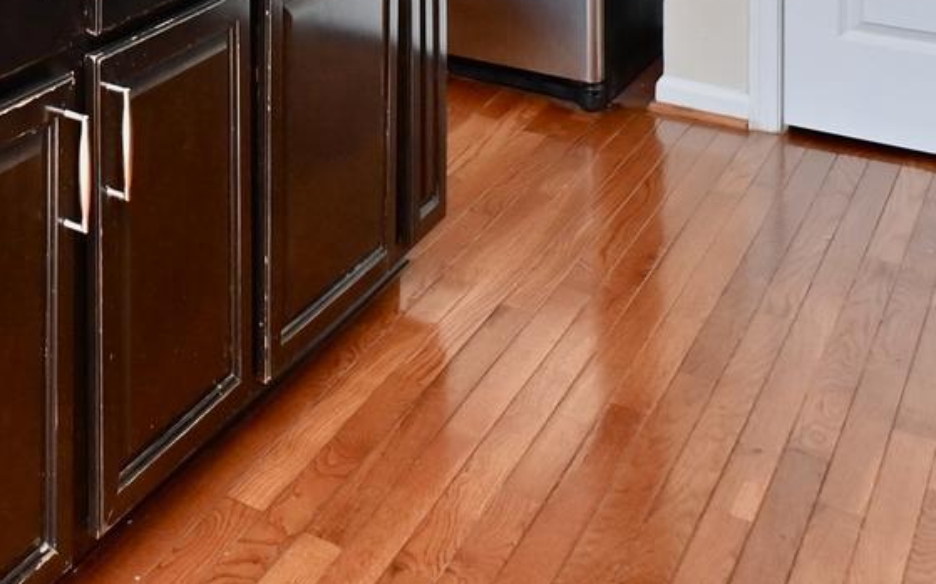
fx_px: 1428
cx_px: -189
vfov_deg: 18.3
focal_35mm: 56
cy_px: -463
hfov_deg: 30.7
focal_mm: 10
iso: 200
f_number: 7.1
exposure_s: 1/40
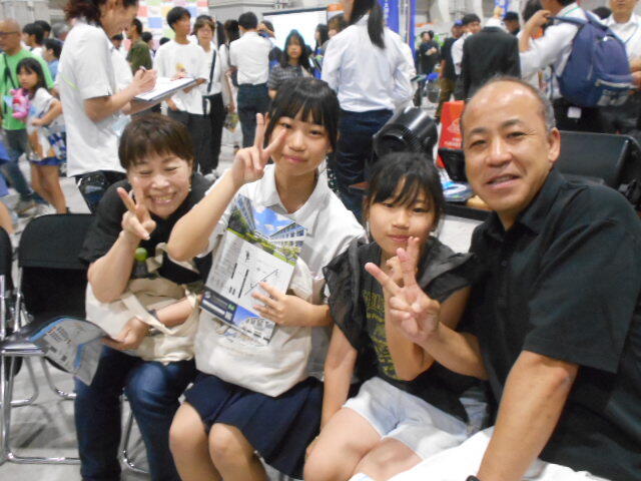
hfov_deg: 54.0
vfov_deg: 41.8
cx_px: 320
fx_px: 630
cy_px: 240
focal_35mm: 34
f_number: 3.6
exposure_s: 1/50
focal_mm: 5.8
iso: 800
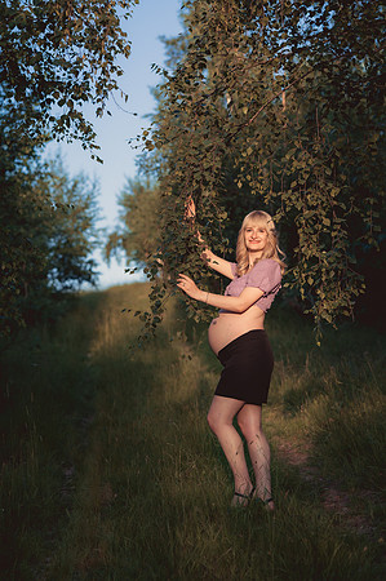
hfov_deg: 16.0
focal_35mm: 85
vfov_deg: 23.9
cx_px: 193
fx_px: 1370
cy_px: 290
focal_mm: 85
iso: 400
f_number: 3.5
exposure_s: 1/1250
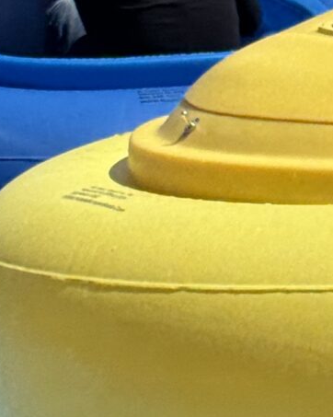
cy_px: 323
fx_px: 3267
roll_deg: +2.3
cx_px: 604
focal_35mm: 265
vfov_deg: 7.3
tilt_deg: -11.8
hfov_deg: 5.7
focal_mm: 6.76
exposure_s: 1/7874
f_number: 1.78
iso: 80
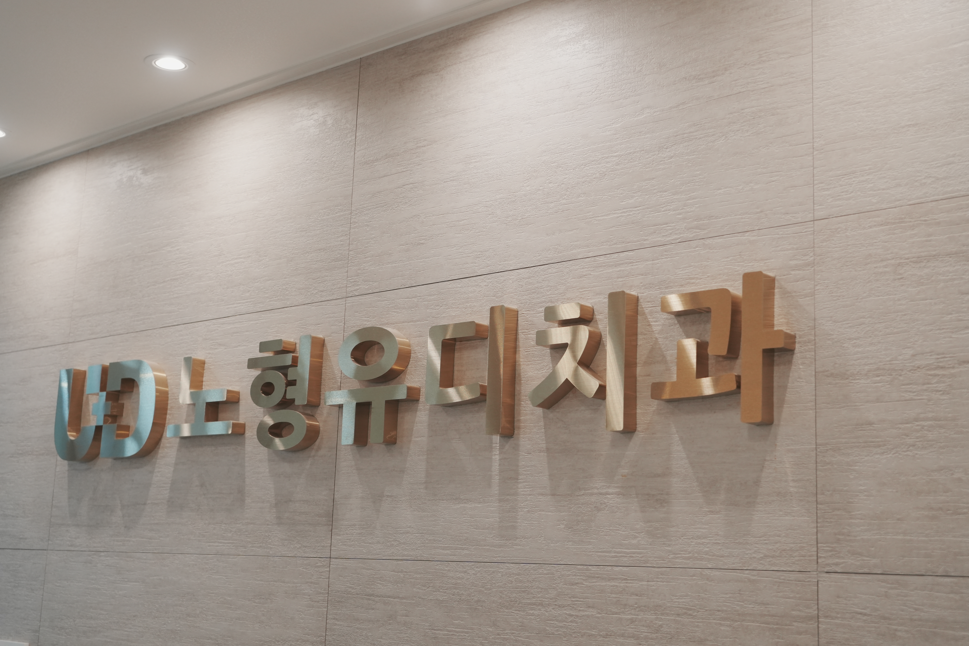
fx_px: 1319
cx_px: 484
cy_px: 323
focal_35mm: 49
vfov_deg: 27.5
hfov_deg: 40.3
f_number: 5.6
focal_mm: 49
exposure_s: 1/160
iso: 1000
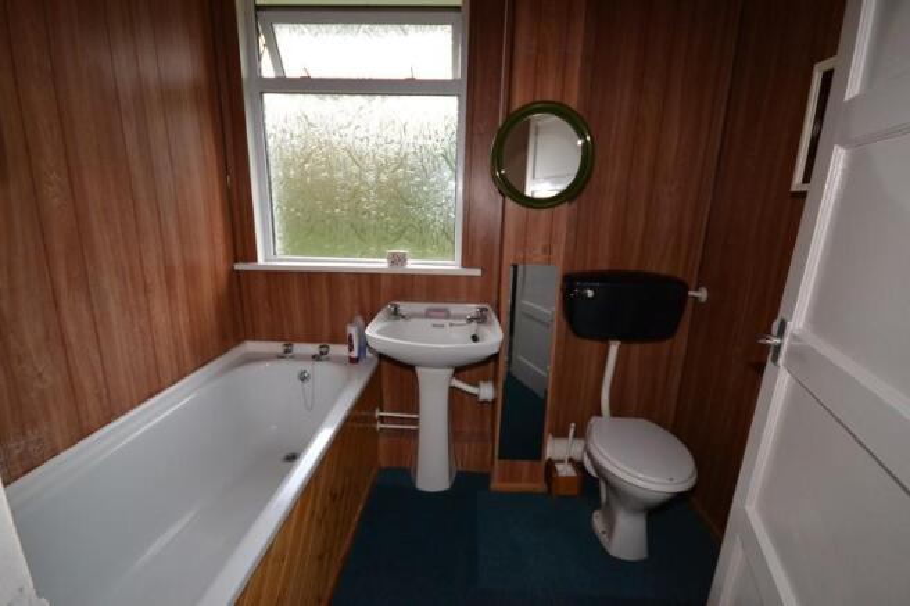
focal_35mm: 15
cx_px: 455
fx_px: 379
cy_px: 303
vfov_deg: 77.3
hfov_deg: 100.4
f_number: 4
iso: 1400
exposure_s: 1/60
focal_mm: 10
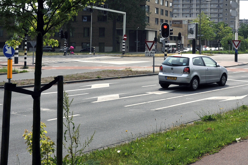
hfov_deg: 30.9
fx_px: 427
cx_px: 225
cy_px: 31
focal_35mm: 62
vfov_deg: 21.6
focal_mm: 31
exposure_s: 1/1000
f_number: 13
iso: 400
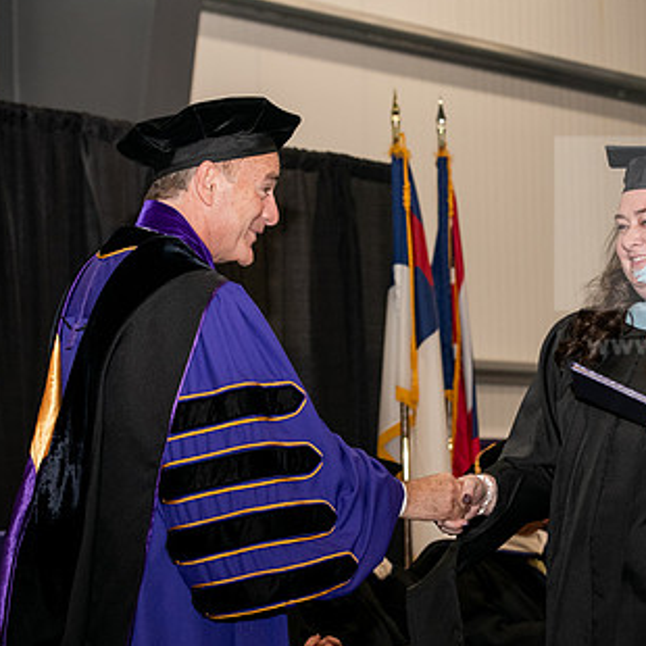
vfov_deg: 12.9
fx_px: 2850
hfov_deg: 12.9
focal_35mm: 135
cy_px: 389
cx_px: 492
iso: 1600
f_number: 5.6
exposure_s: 1/200
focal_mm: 85
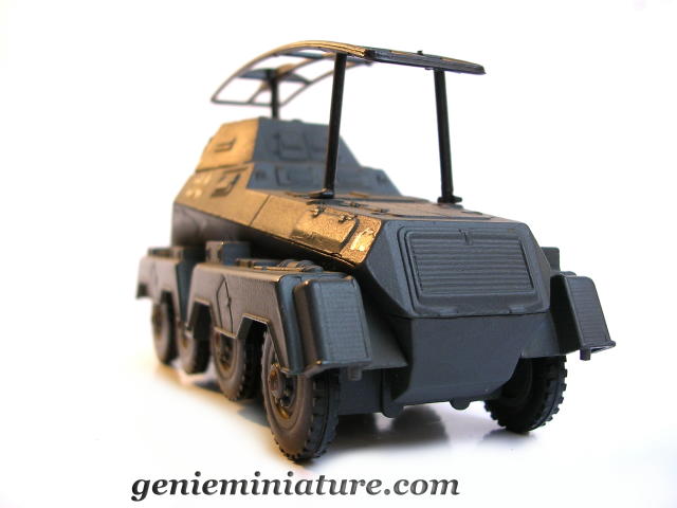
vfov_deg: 37.7
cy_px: 254
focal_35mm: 38
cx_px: 338
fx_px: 743
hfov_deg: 49.0
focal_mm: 5.8
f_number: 2.8
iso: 100
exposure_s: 1/89.8
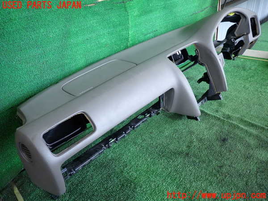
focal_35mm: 25
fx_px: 194
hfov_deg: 69.4
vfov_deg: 54.9
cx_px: 134
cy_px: 100
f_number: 2
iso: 200
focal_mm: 4.5
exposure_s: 1/125
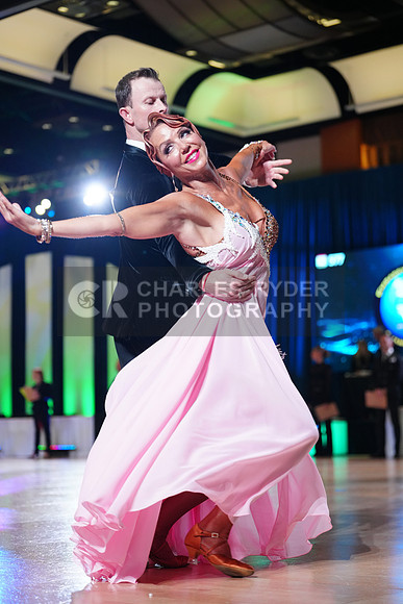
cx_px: 202
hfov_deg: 19.5
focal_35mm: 70
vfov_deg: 28.8
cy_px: 302
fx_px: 1175
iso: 2000
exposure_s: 1/400
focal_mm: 70
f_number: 2.8
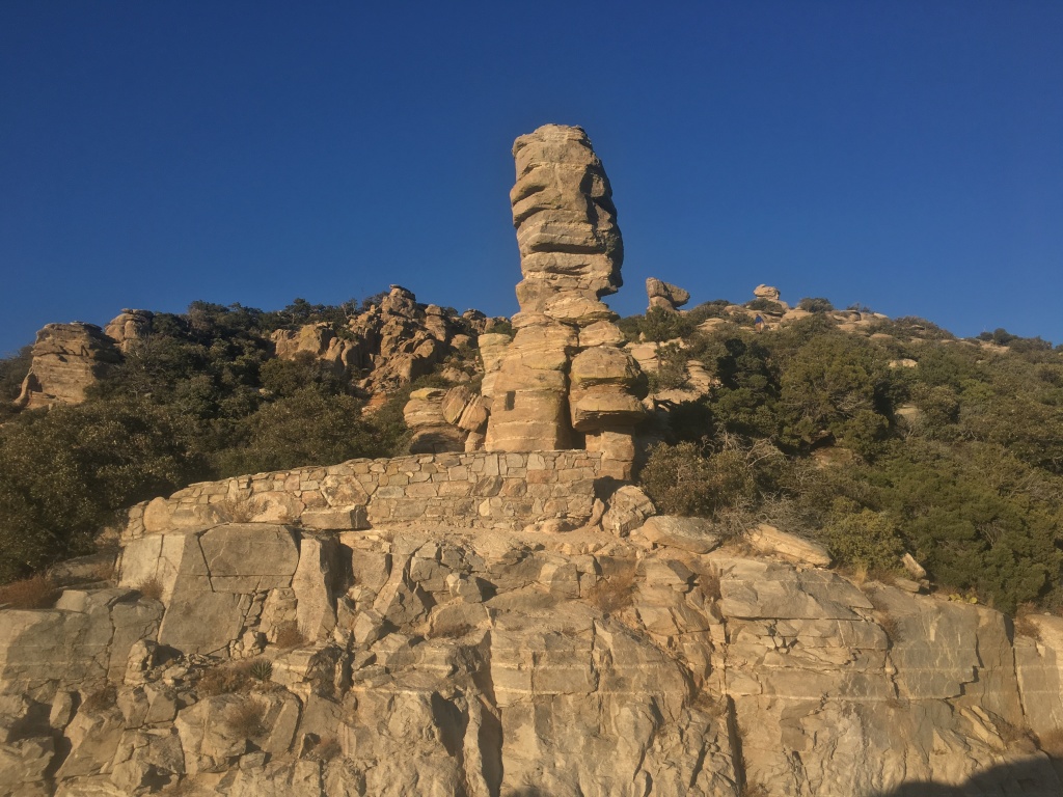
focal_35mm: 29
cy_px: 398
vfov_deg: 48.2
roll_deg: +2.9
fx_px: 891
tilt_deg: +10.5
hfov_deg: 61.7
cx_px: 532
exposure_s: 1/1451
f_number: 2.2
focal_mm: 4.15
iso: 25
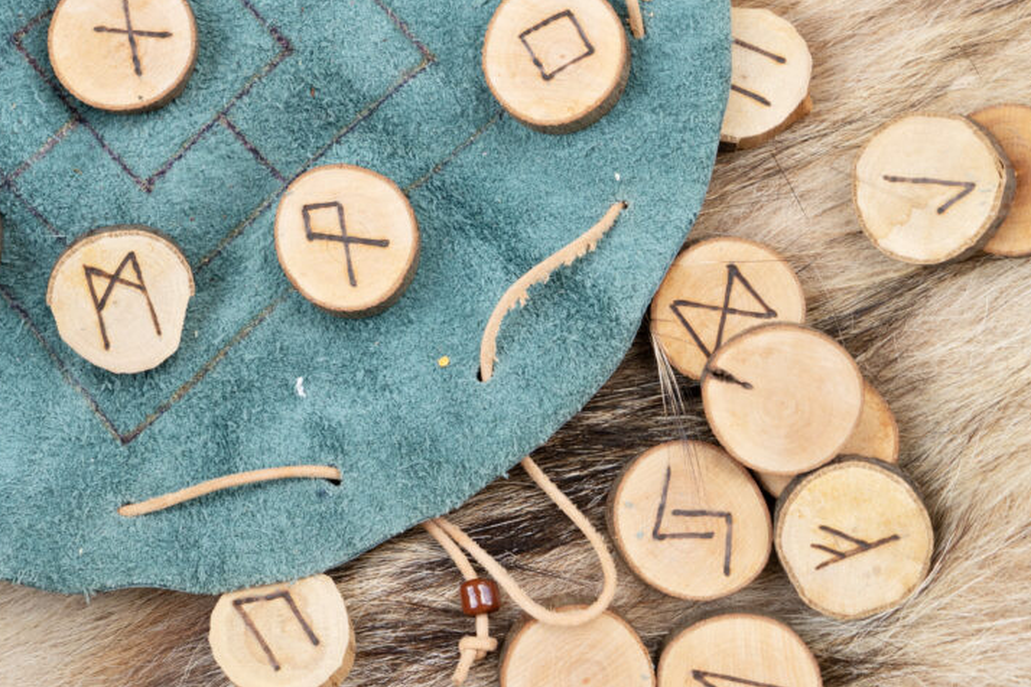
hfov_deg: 27.2
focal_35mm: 74
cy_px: 146
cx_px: 371
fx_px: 2119
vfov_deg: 18.3
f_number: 10
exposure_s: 1/60
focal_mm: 44
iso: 500
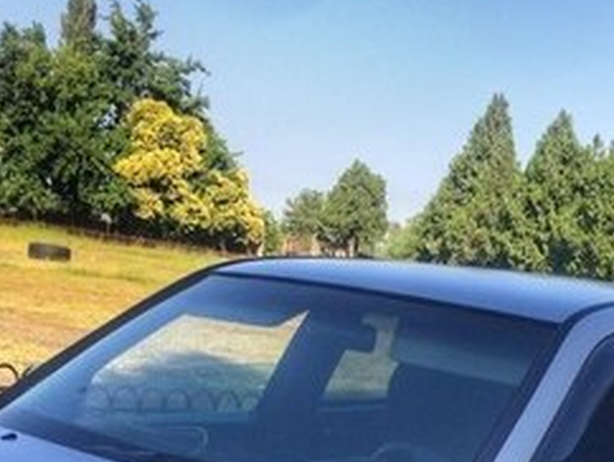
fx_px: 1403
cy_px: 593
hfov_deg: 24.7
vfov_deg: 17.6
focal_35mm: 79
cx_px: 335
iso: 32
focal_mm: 4.15
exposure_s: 1/977
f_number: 2.2
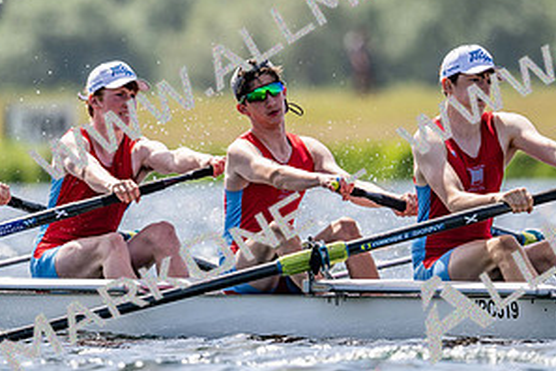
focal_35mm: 781
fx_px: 12061
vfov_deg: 1.8
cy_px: 186
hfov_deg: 2.6
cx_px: 260
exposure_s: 1/2500
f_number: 4.5
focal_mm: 400
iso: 220
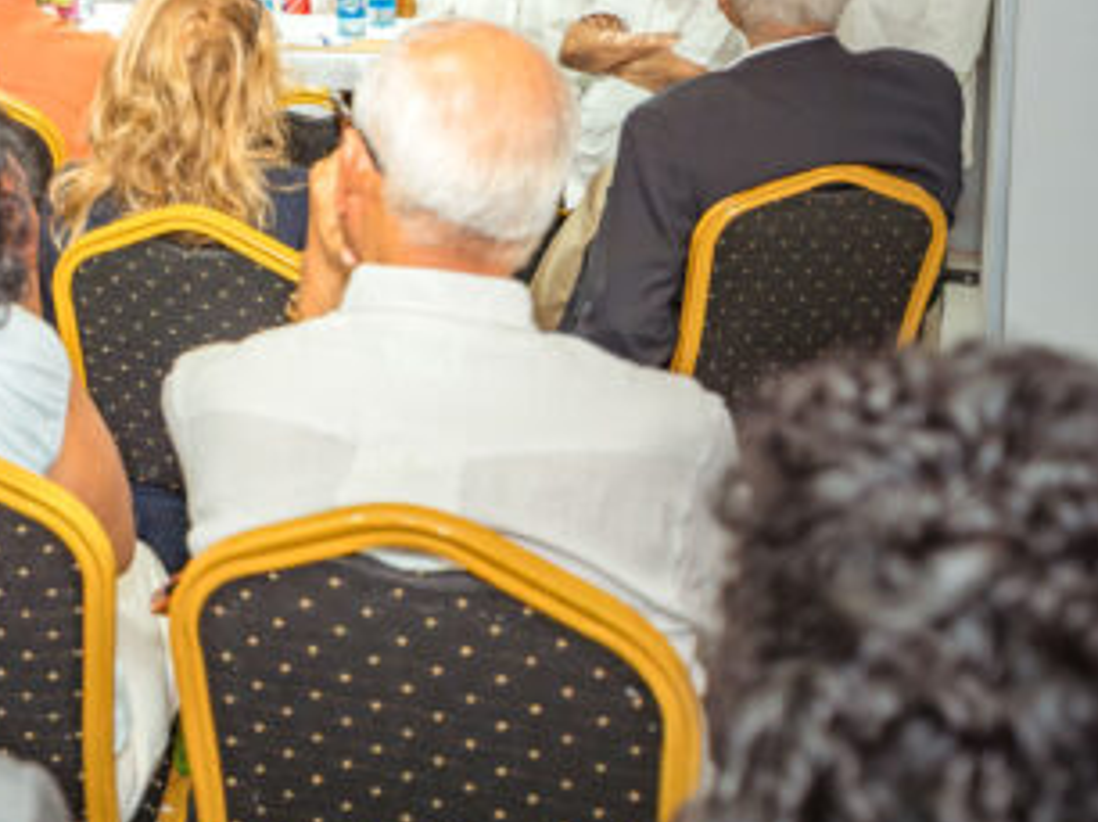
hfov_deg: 27.2
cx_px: -83
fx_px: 2092
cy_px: -36
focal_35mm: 66
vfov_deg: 21.3
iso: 640
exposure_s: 1/250
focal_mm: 28
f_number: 2.8
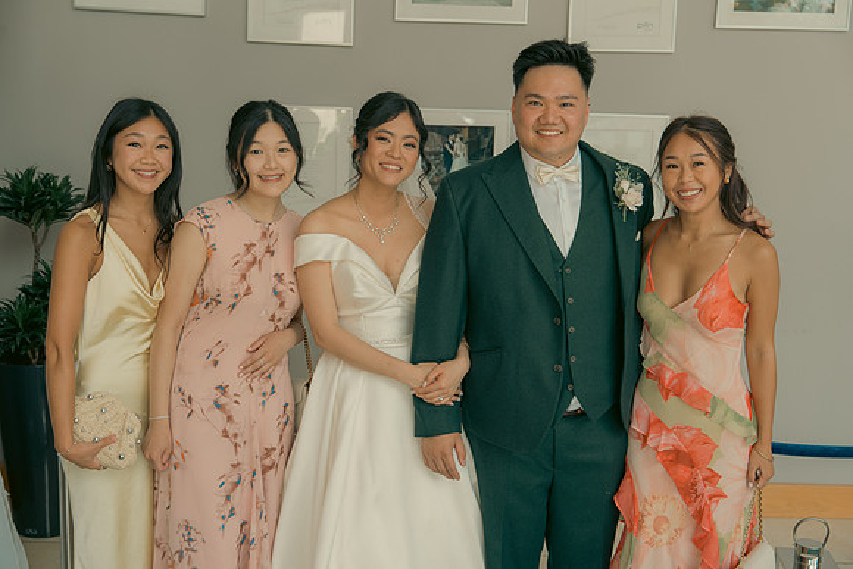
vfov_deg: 31.2
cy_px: 284
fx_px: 1019
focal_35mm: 43
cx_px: 426
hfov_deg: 45.4
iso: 125
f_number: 3.5
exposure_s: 1/160
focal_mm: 43
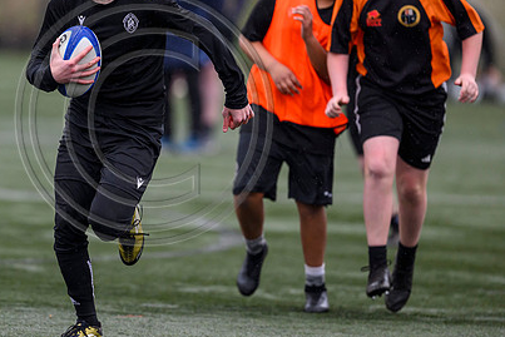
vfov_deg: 2.4
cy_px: 116
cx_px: 144
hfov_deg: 3.6
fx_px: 8082
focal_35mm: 576
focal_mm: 400
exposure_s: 1/1600
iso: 1000
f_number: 3.5
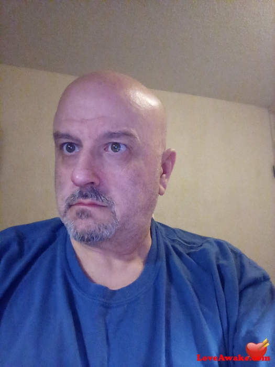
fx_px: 307
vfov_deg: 61.7
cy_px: 184
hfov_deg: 48.2
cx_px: 138
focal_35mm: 29
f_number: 2.2
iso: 792
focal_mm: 2.27
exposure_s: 1/15
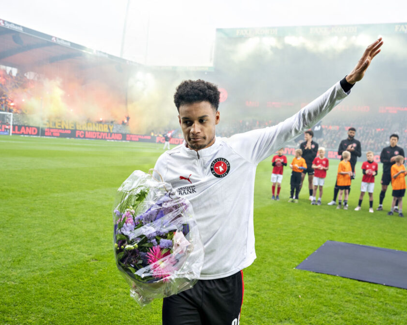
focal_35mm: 39
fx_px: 470
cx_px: 213
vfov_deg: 38.2
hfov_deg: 46.8
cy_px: 165
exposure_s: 1/800
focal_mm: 34
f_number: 4.5
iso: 1600
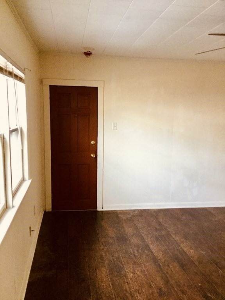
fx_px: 269
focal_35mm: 31
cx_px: 112
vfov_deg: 58.4
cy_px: 150
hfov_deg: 45.4
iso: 125
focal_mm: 3.3
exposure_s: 1/30
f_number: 2.4
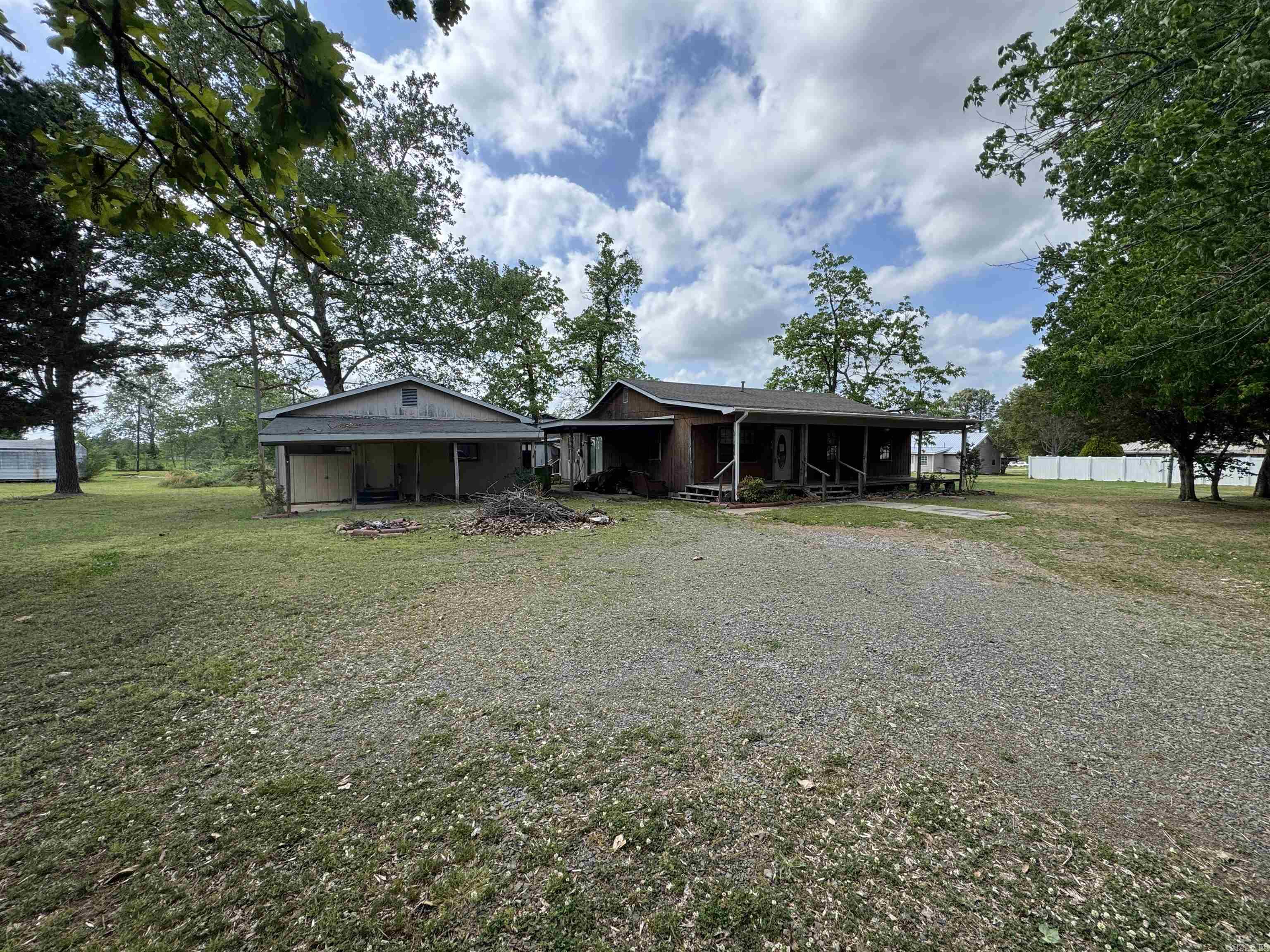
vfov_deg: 85.7
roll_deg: -0.2
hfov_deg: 102.1
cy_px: 476
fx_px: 514
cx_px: 635
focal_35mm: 14
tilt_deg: -3.1
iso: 50
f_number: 2.2
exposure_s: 1/1006
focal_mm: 2.22
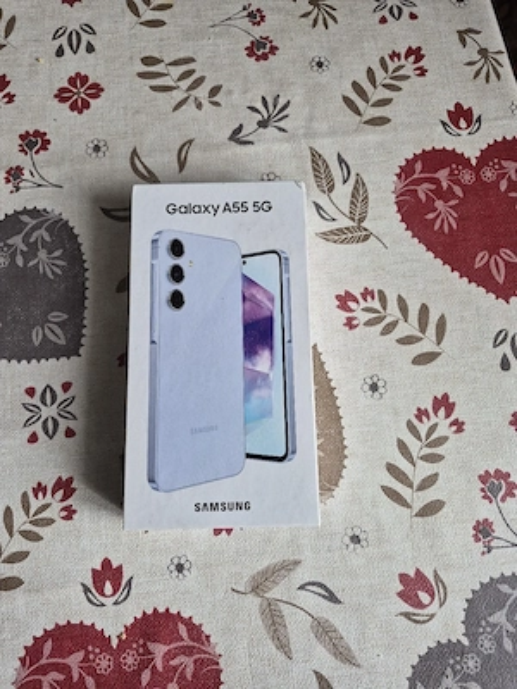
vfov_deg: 73.9
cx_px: 258
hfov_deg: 58.9
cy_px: 344
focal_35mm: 23
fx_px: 458
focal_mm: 5.4
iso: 200
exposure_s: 1/100
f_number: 1.8
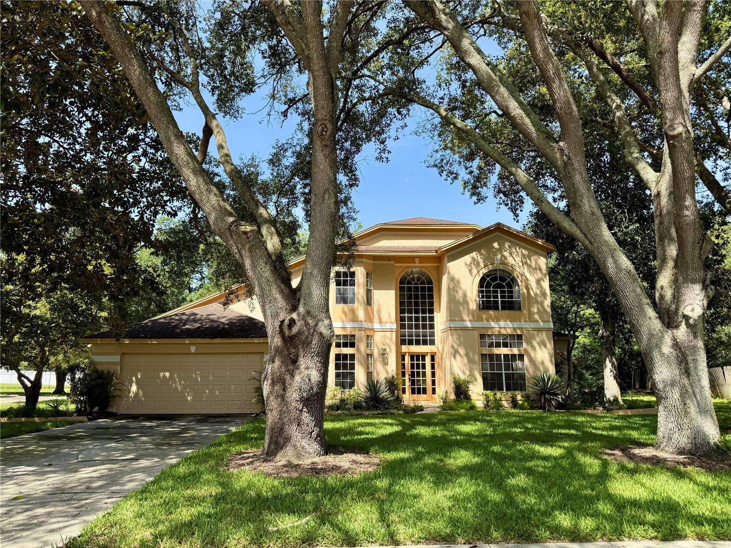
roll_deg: +0.1
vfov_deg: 56.8
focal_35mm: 24
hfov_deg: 71.6
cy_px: 274
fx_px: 507
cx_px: 366
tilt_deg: +11.9
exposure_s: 1/1618
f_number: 1.78
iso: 80
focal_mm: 6.76
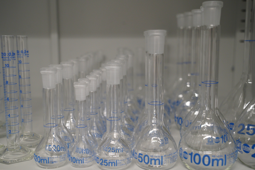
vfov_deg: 31.2
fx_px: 305
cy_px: 85
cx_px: 128
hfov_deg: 45.4
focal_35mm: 43
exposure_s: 1/50
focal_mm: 43
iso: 2500
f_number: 5.6
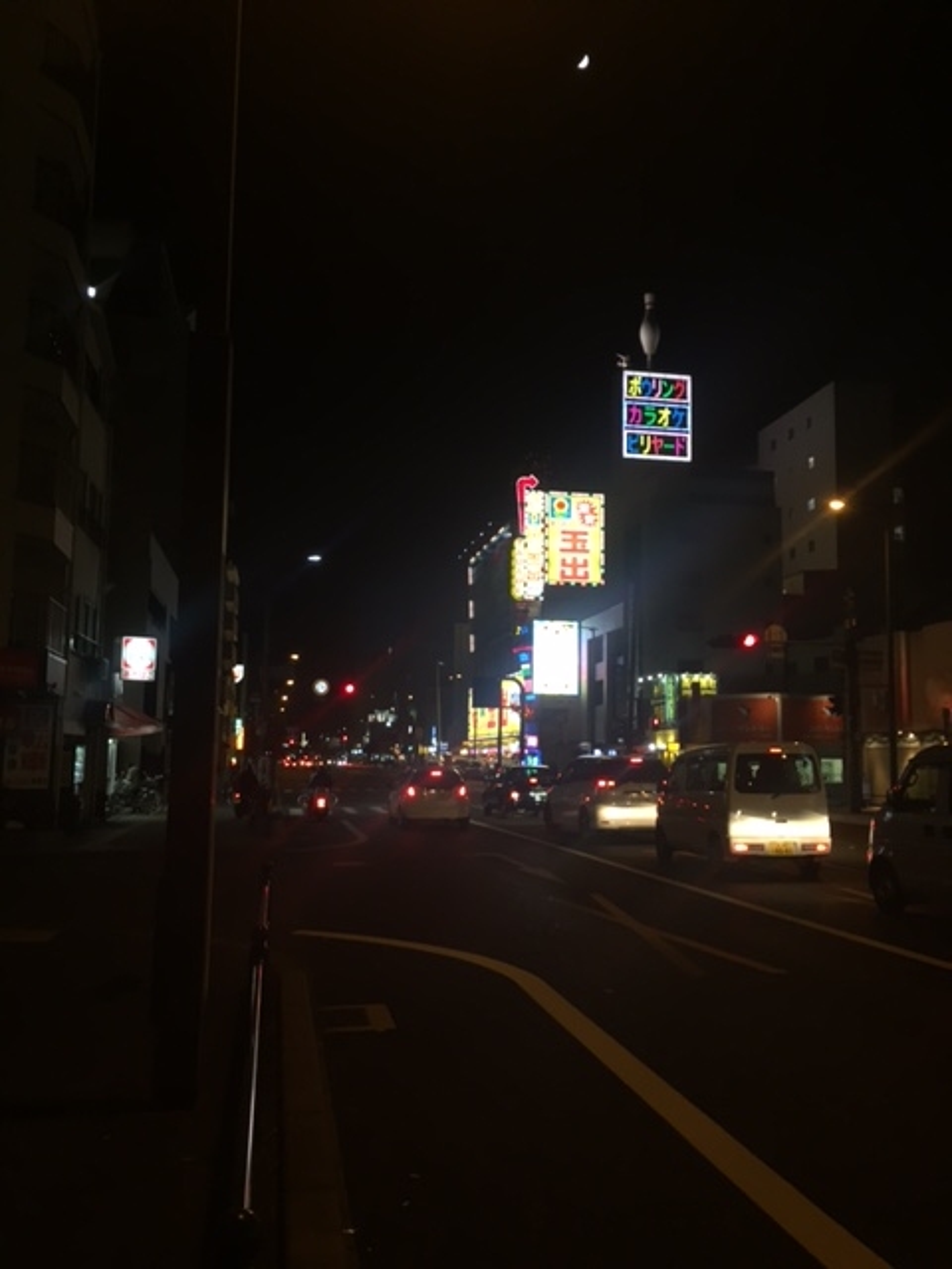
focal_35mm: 29
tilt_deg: +6.5
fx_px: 1063
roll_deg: -0.6
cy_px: 634
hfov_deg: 48.2
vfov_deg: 61.7
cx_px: 476
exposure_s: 1/30
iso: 64
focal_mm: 4.15
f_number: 2.2
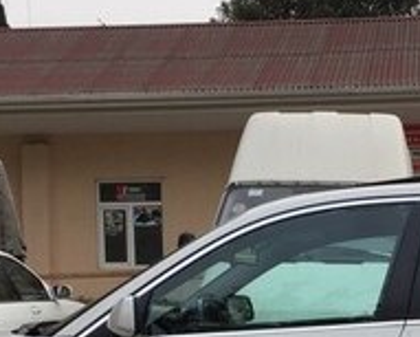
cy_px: 411
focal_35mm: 98
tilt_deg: -4.3
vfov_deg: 15.1
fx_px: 1219
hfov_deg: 19.3
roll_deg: +1.0
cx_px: 365
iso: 32
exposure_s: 1/304
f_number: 2.2
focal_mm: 4.15
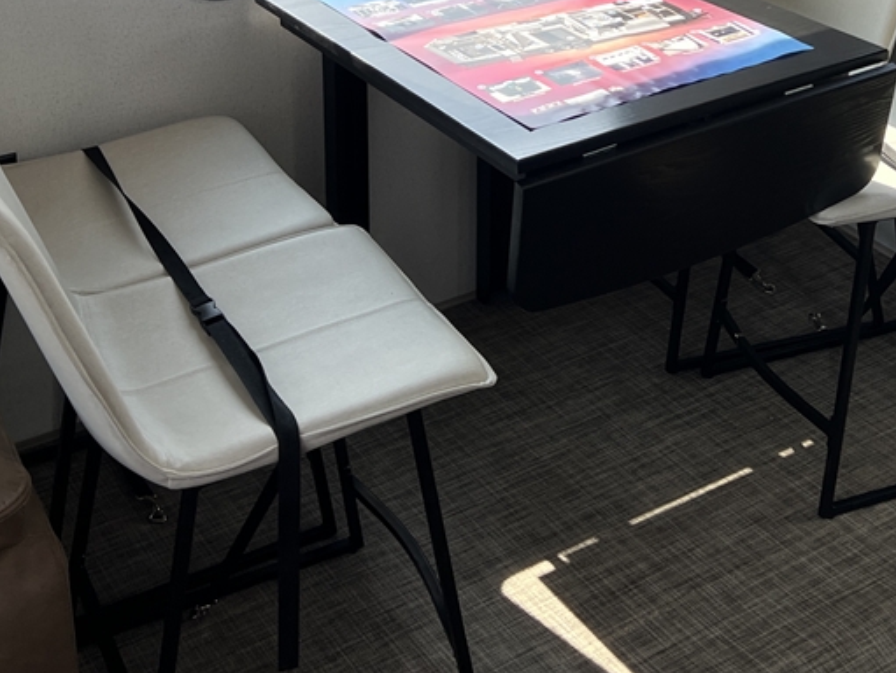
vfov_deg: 22.9
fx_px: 1580
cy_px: -39
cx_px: 596
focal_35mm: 61
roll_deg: -0.7
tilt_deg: -20.4
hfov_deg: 31.4
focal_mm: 5.7
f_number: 1.5
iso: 32
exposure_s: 1/136
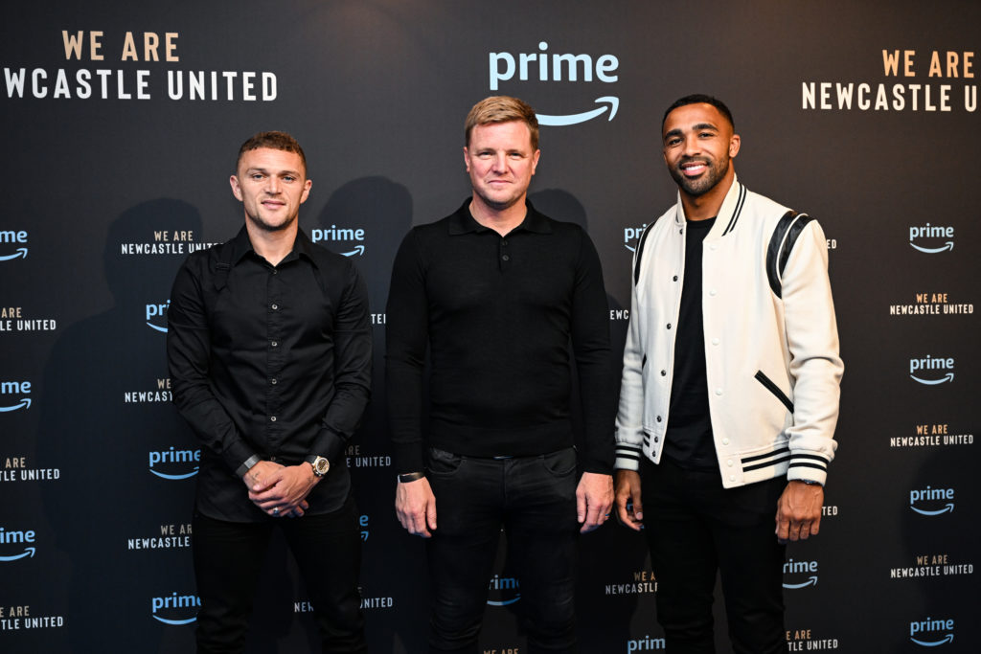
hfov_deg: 50.7
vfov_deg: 35.1
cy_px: 327
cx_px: 490
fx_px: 1036
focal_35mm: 38
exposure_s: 1/160
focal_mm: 38
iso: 2000
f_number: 4.5
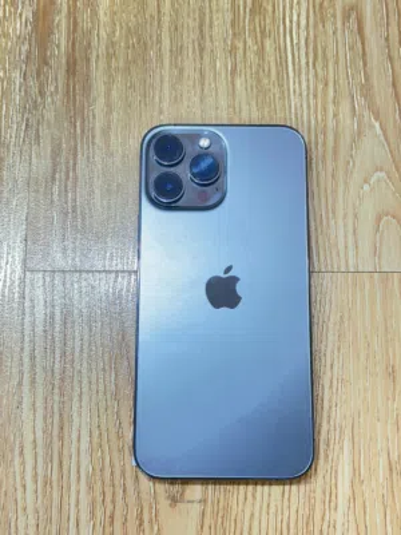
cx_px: 200
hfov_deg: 30.3
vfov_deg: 39.7
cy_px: 268
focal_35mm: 48
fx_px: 741
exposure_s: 1/50
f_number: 1.78
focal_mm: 6.86
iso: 64
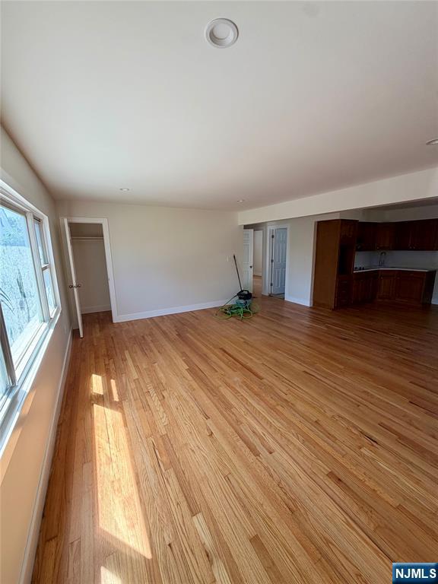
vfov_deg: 102.1
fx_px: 236
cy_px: 292
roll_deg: +3.0
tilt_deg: -12.1
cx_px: 219
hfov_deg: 85.7
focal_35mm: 14
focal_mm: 2.22
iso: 64
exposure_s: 1/130
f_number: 2.2
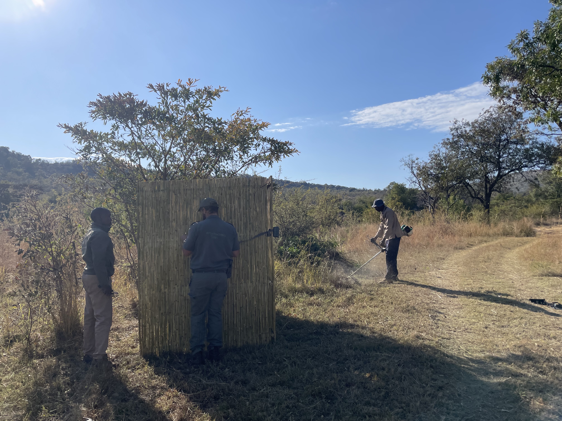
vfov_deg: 53.1
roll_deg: -1.6
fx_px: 422
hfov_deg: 67.3
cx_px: 281
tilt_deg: +4.4
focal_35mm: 26
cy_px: 210
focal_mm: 4.2
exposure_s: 1/5814
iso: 32
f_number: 1.6
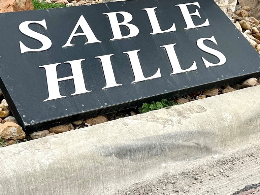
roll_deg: -10.7
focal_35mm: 69
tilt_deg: -24.5
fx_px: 518
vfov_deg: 21.3
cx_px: 123
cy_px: 87
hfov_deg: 28.2
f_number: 1.5
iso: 50
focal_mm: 5.7
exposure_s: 1/1029
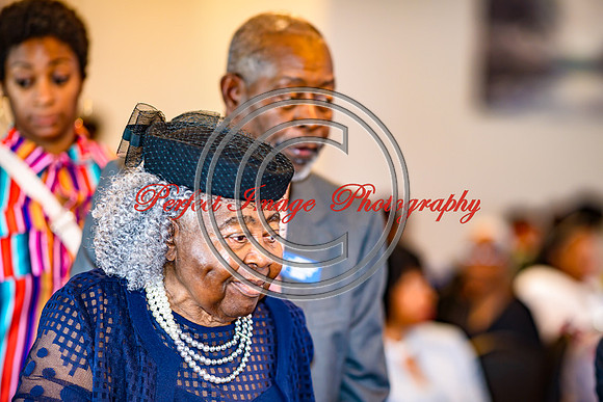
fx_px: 1963
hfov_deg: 17.5
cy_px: 215
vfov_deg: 11.7
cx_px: 336
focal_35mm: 117
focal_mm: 105
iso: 250
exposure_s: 1/100
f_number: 1.8
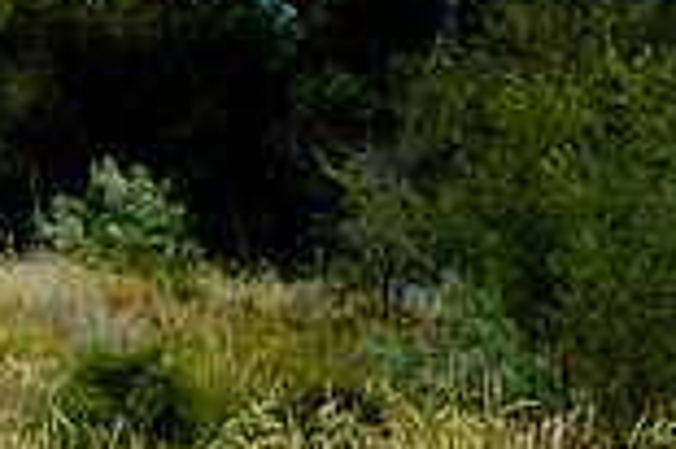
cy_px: 389
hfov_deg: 15.5
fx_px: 2288
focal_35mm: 122
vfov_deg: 11.2
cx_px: -338
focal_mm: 30
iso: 125
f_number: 4
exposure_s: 1/250
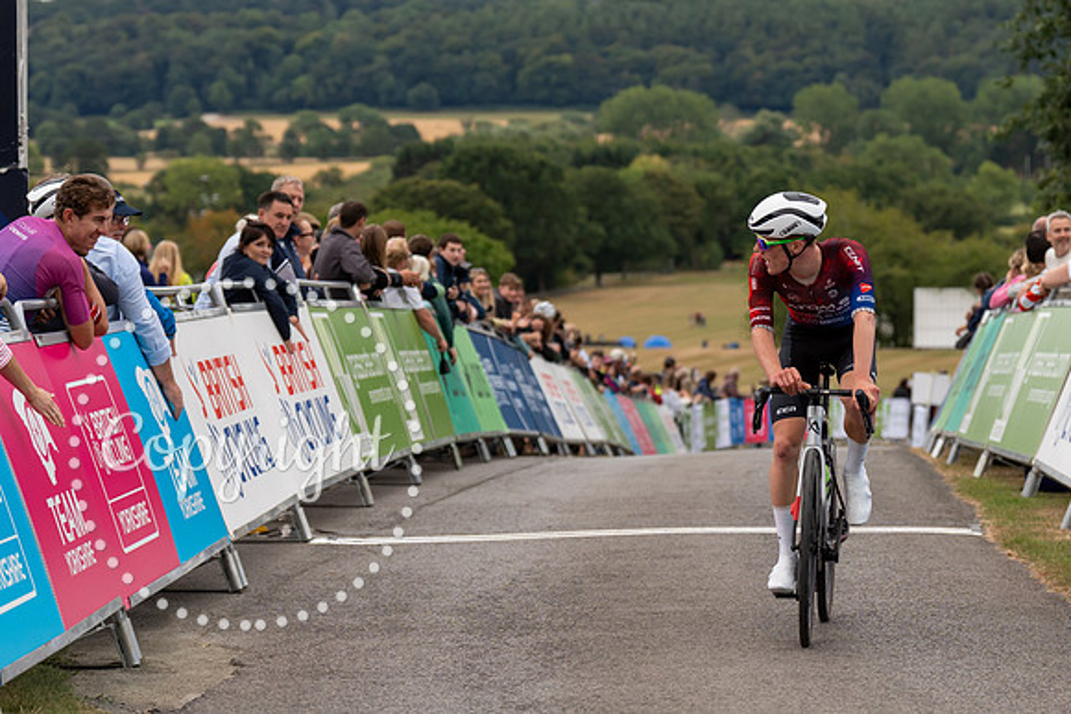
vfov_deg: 10.0
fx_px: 4073
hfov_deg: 14.9
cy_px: 307
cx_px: 766
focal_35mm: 137
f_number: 3.5
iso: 500
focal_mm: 90
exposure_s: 1/1000
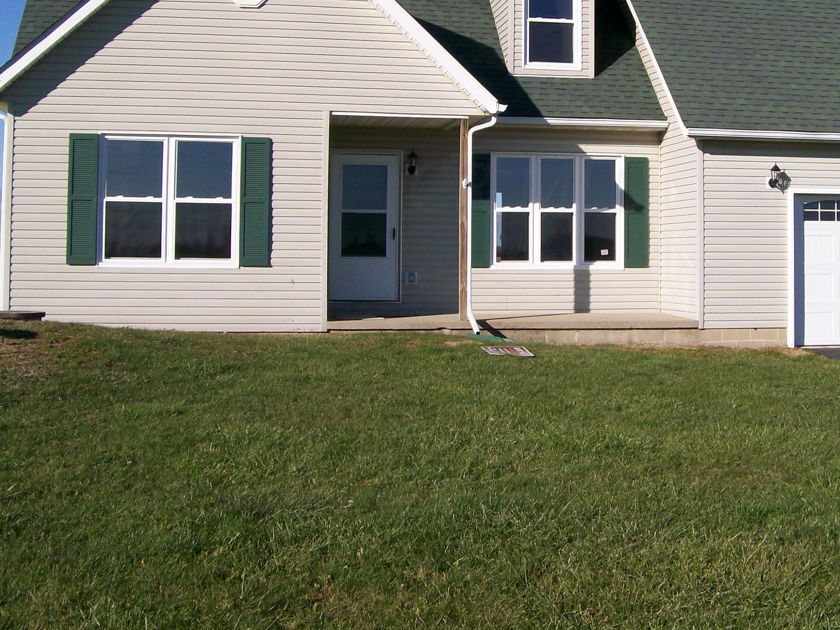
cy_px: 187
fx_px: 1237
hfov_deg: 37.3
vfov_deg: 28.3
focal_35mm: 51
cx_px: 527
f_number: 4.8
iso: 80
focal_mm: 6
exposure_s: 1/794
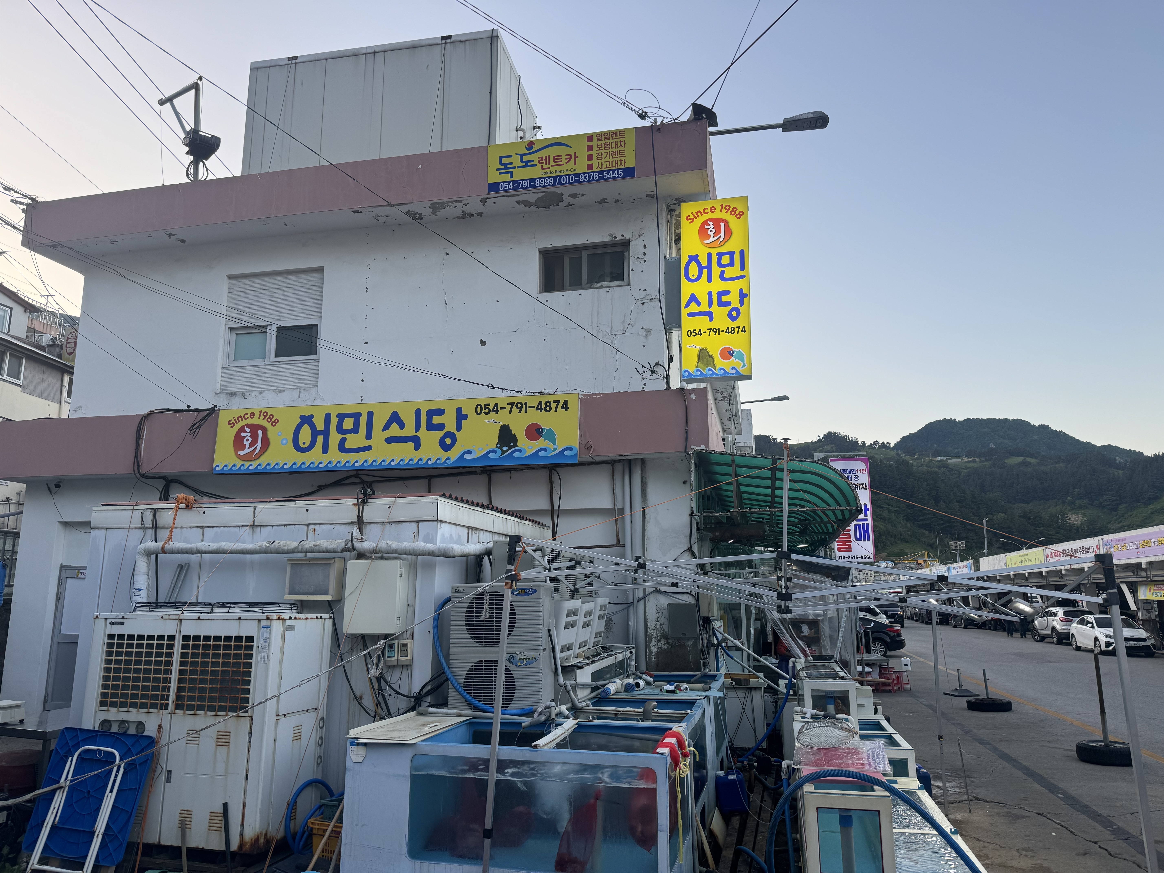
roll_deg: +0.0
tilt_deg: +9.5
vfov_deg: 56.8
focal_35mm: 24
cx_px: 582
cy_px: 436
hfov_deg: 71.6
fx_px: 807
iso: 80
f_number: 1.78
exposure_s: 1/700
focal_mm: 6.76
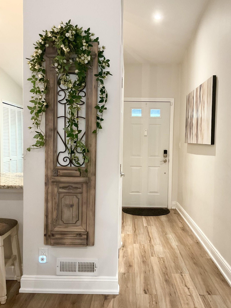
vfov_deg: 53.9
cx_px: 127
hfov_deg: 41.8
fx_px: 302
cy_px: 158
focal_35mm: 34
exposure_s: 1/60
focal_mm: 3
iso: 250
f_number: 1.8
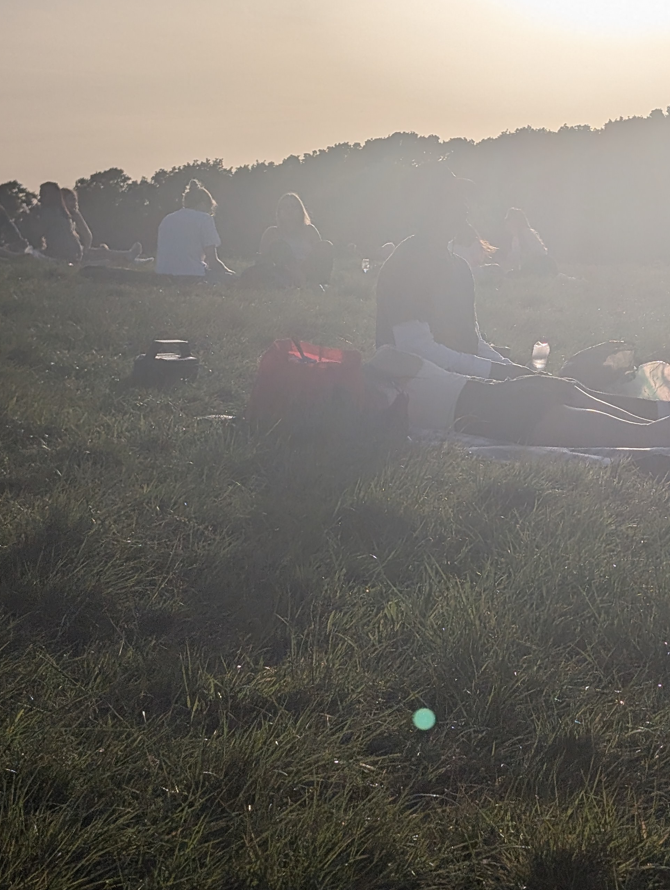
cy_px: 297
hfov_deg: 18.8
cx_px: 495
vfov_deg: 24.9
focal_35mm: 78
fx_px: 2008
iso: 20
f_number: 1.68
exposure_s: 1/7353
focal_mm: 6.9
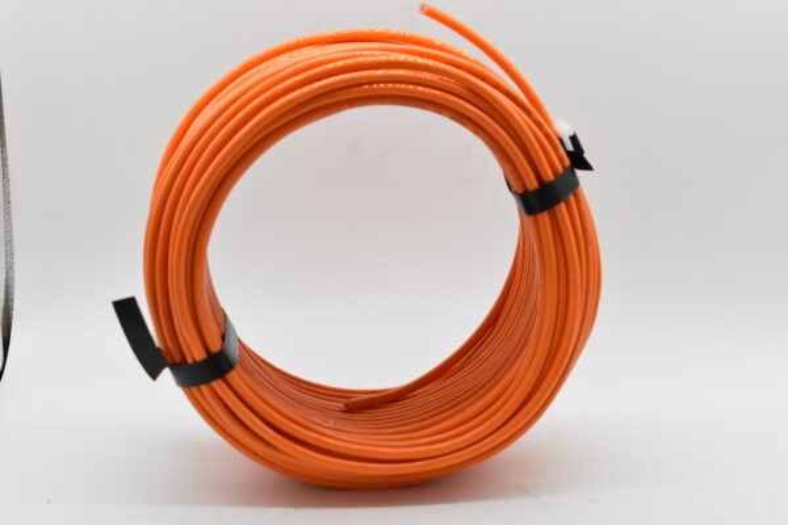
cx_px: 394
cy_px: 262
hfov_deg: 24.6
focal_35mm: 82
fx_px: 1806
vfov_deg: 16.6
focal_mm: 55
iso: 1600
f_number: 8
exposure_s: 1/1000
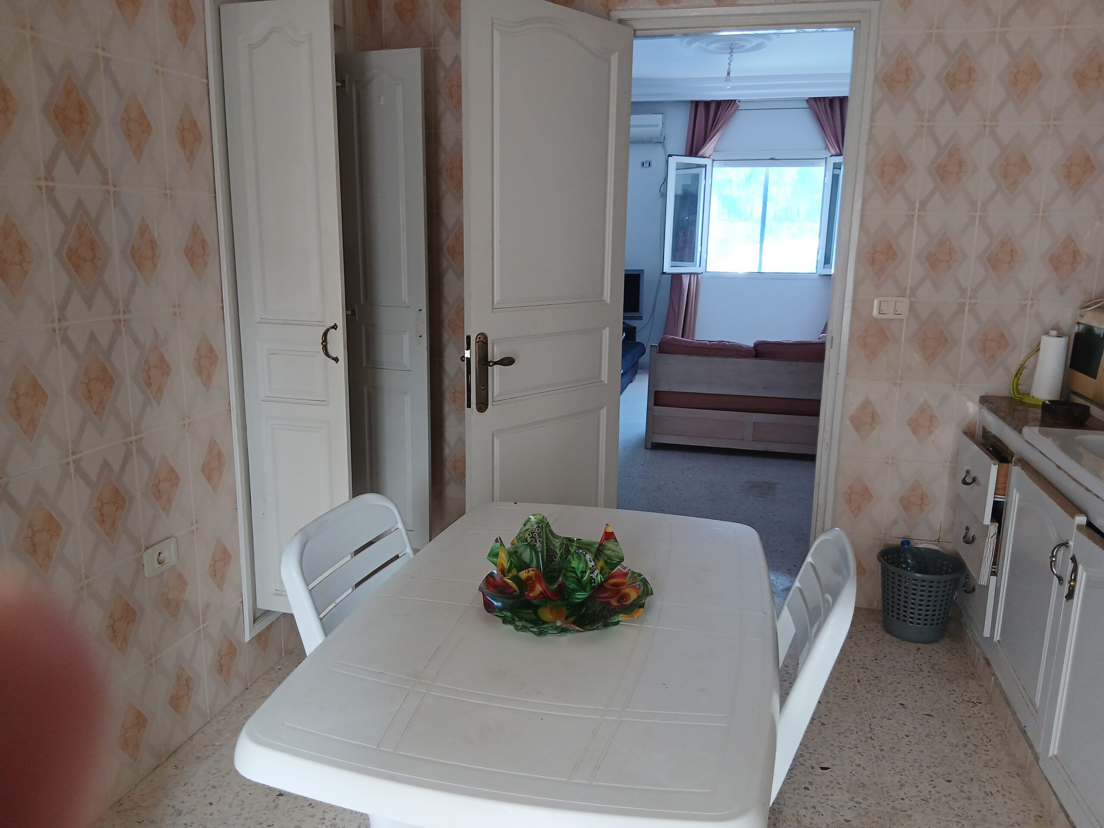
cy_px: 414
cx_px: 552
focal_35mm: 26
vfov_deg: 53.1
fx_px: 829
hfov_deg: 67.3
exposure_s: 1/50
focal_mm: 3.98
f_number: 1.8
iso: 125
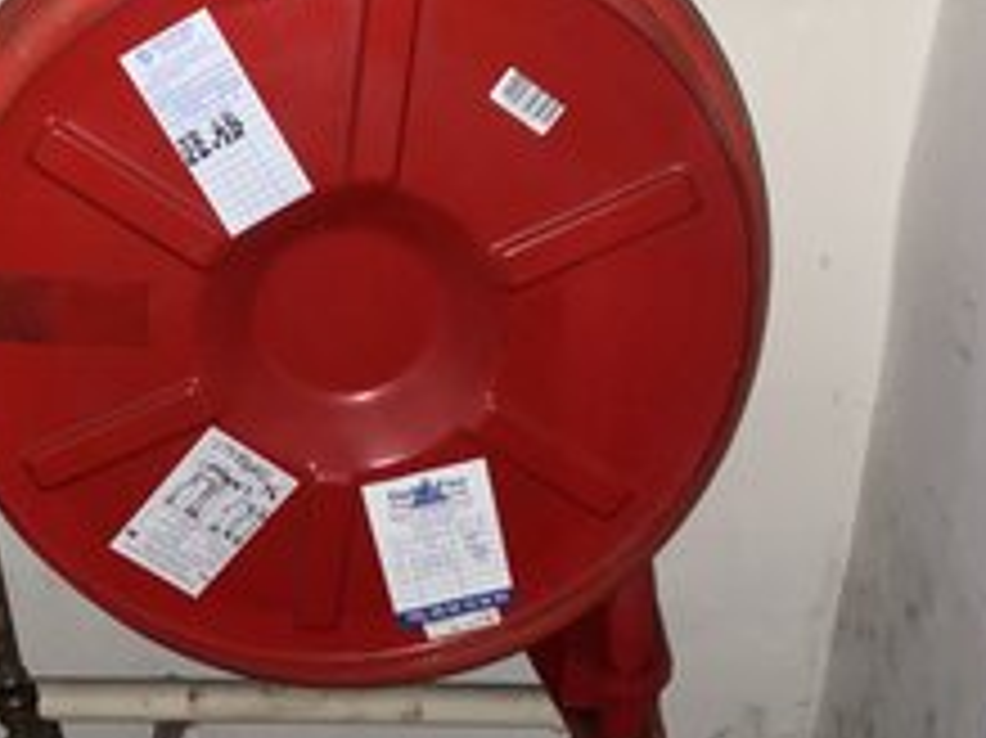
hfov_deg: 35.8
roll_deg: +0.4
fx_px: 1509
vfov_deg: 27.5
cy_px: 369
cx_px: 329
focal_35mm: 53
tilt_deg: -27.9
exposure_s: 1/32
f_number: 1.8
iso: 40
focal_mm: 3
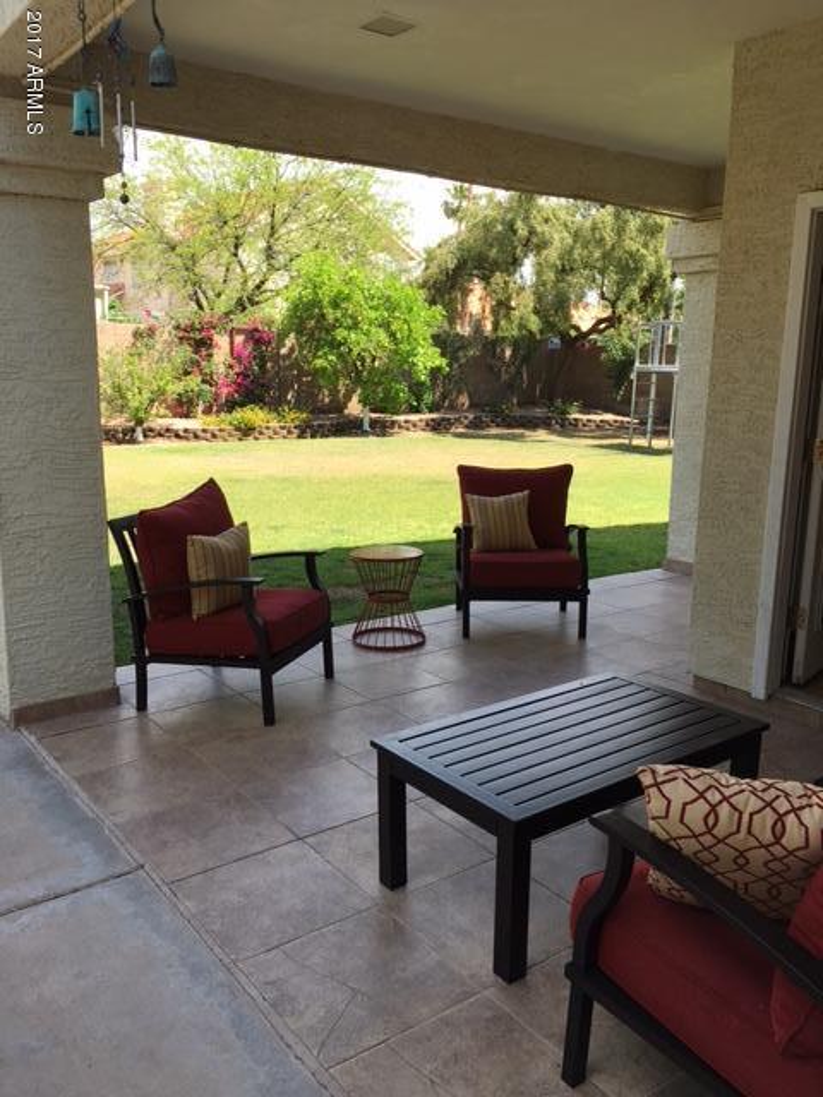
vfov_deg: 61.7
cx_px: 412
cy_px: 548
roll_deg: -1.6
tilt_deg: -11.7
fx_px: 919
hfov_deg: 48.2
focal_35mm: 29
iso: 25
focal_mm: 4.15
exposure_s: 1/516
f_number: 2.2
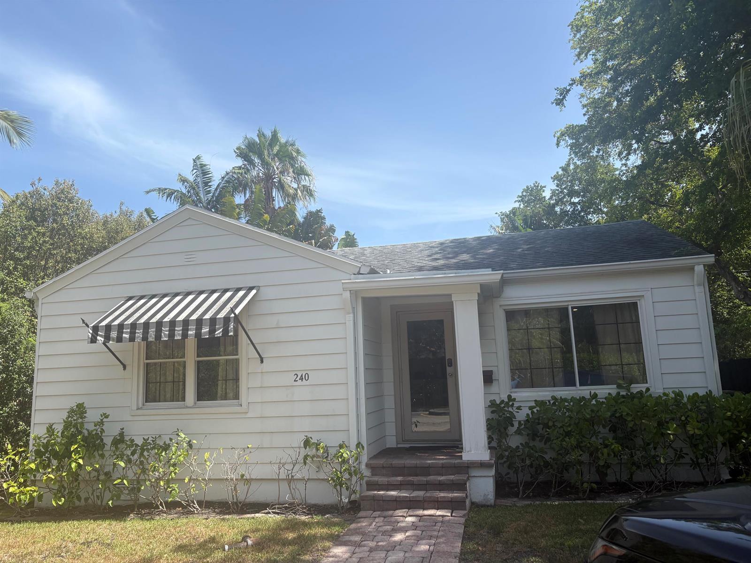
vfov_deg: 53.1
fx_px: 564
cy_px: 282
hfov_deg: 67.3
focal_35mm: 26
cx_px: 376
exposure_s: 1/2451
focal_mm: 5.96
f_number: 1.6
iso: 50
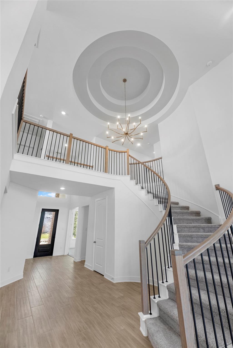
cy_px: 174
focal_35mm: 14
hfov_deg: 81.2
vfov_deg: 104.2
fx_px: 136
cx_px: 116
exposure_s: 1/10
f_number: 9
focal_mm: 14
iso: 250
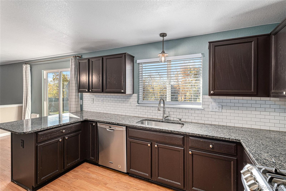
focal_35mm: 16
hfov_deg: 96.7
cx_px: 143
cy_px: 96
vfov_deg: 73.7
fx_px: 127
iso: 400
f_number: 8
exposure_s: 1/200
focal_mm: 16
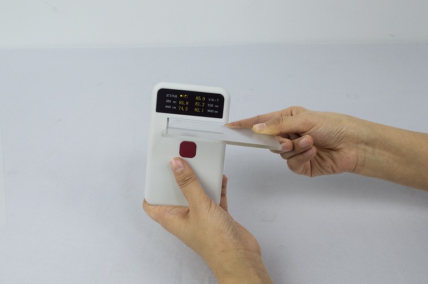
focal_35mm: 39
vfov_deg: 34.1
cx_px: 214
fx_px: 463
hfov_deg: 49.6
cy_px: 142
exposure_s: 1/100
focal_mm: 26
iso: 400
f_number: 8
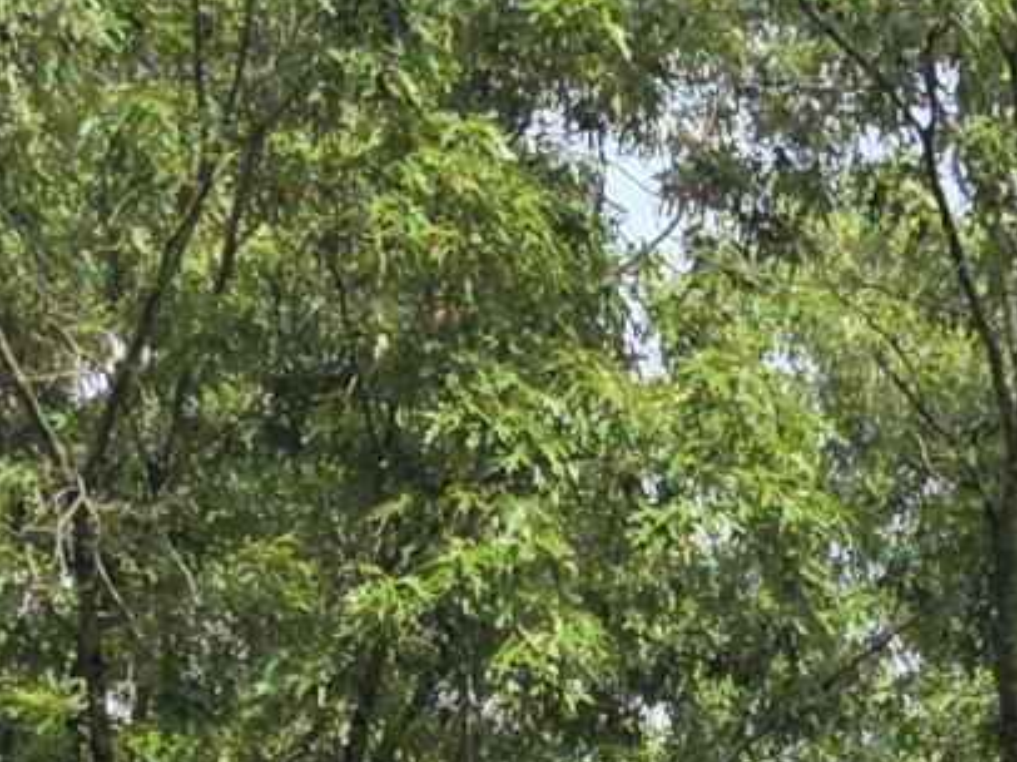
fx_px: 4992
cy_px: 2792
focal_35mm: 170
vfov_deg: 7.1
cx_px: 1551
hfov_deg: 11.2
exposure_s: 1/1910
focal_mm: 6.3
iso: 80
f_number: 1.7
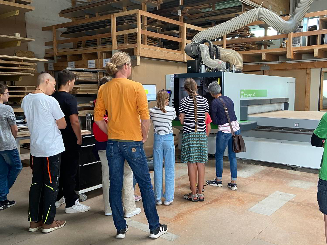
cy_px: 122
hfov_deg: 67.3
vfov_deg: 53.0
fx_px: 246
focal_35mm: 26
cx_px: 164
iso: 160
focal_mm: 4.25
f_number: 1.8
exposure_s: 1/60
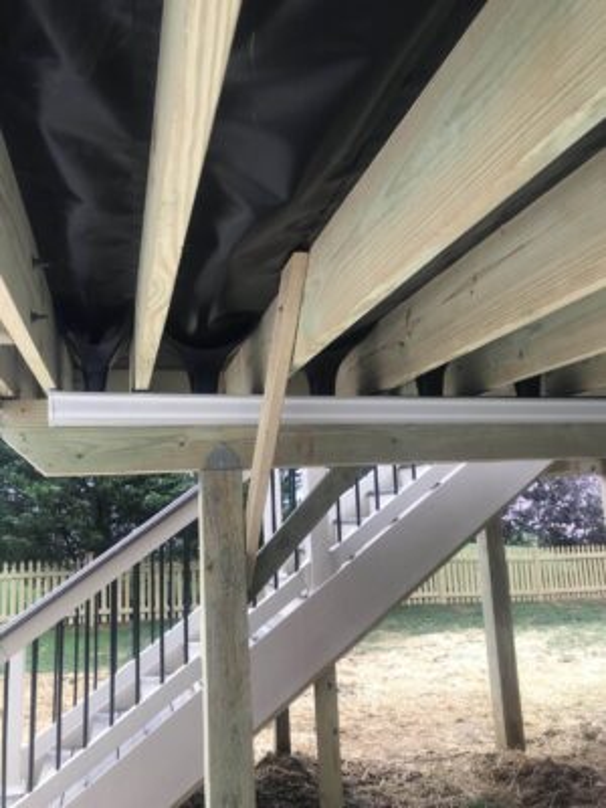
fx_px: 654
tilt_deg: +11.7
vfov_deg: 63.4
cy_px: 404
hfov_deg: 49.7
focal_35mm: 28
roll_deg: +2.7
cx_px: 303
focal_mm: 3.99
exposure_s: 1/157
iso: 20
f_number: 1.8
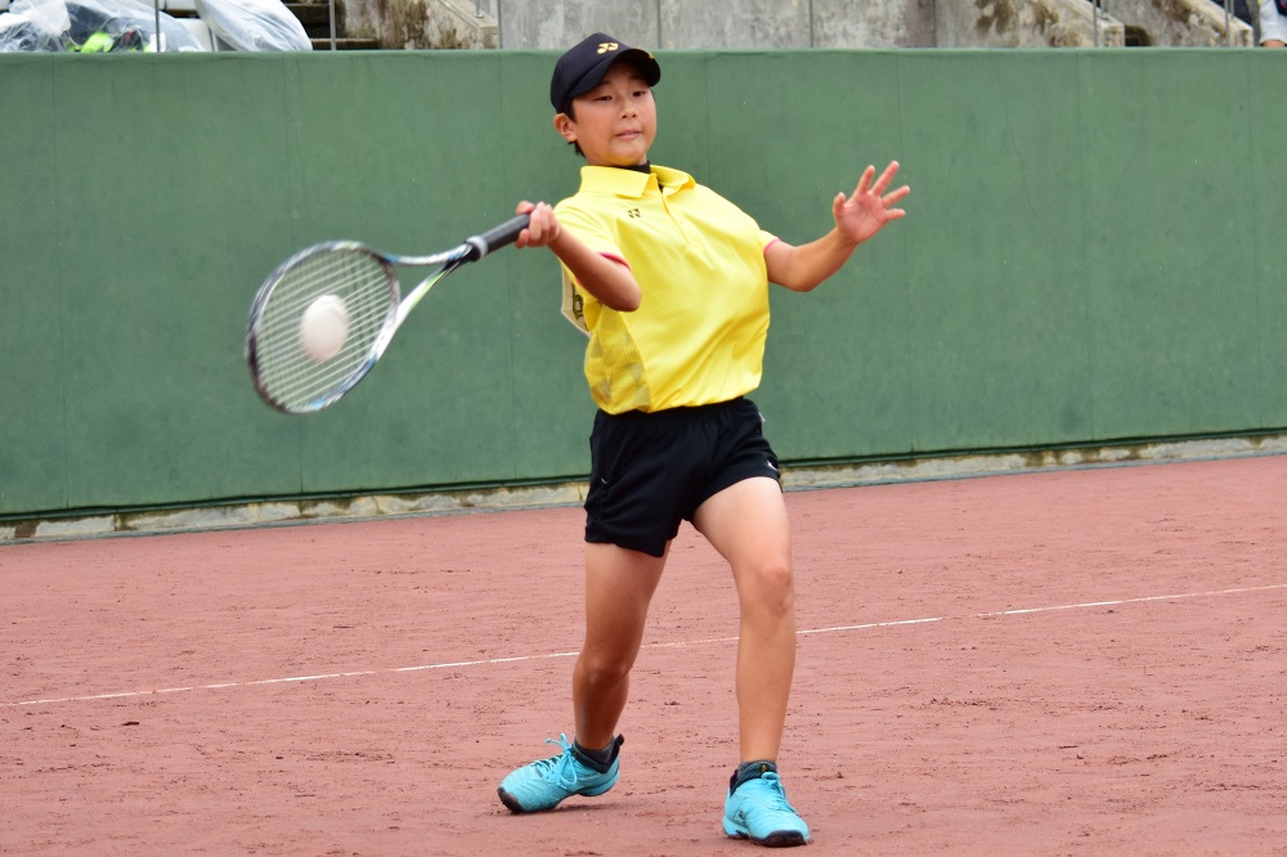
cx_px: 644
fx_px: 3323
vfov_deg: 14.7
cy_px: 428
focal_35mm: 93
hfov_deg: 21.9
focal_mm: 62
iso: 500
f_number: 4.5
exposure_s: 1/1250
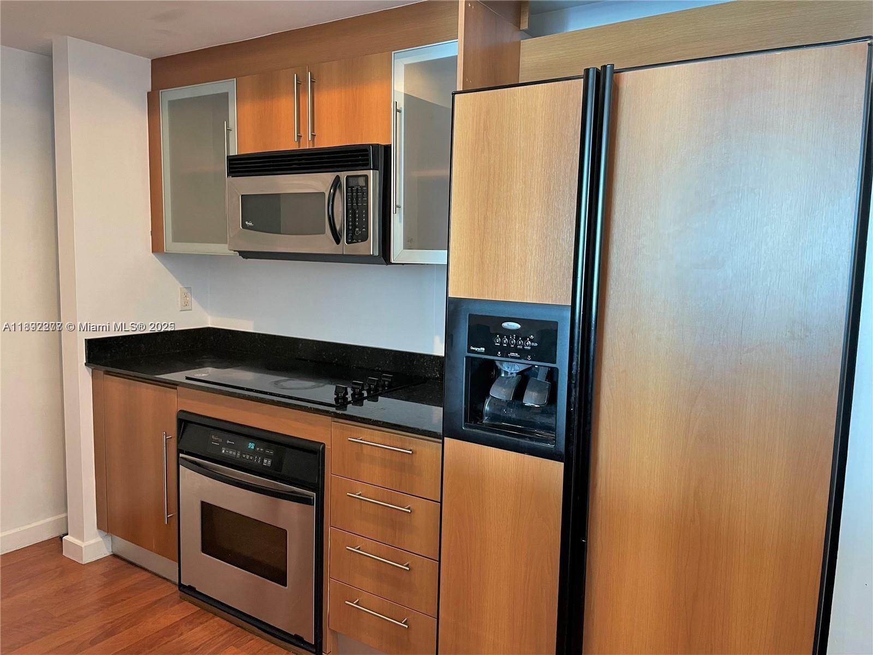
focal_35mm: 26
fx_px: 656
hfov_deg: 67.3
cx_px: 436
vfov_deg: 53.1
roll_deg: -1.5
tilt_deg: -6.7
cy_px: 328
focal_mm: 4.2
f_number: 1.6
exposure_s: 1/60
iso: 250
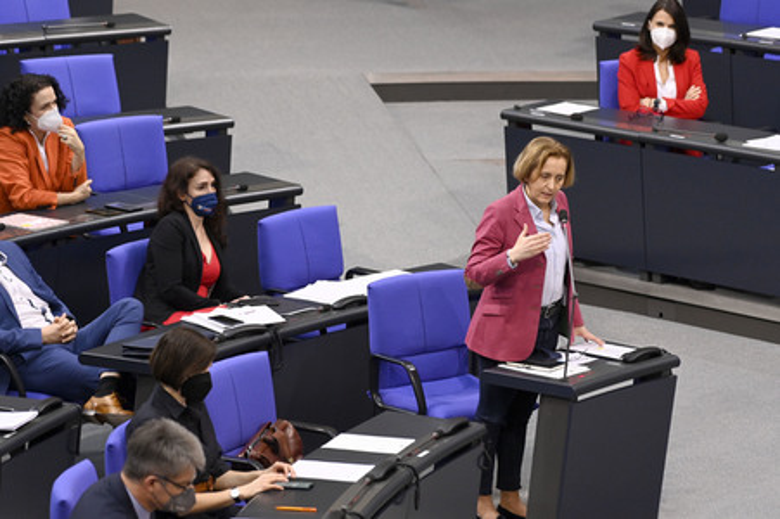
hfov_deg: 10.3
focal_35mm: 200
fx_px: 4330
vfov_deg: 6.9
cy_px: 260
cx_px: 390
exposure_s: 1/250
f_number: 5.6
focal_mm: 200
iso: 8000
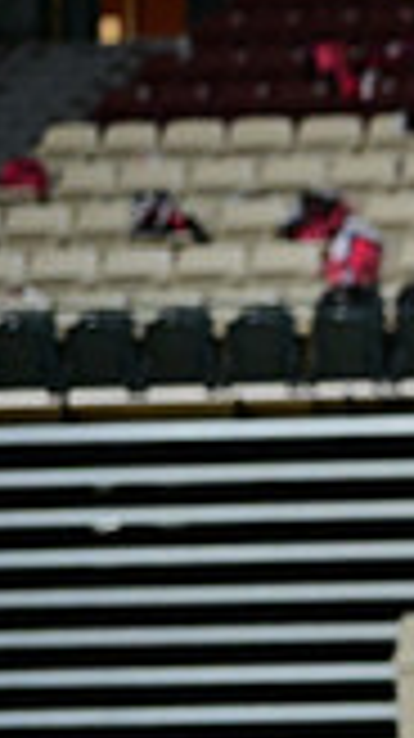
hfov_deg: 4.5
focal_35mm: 259
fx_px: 5065
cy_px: 446
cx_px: 1256
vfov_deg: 8.3
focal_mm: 70
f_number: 3.2
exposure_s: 1/1000
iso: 6400
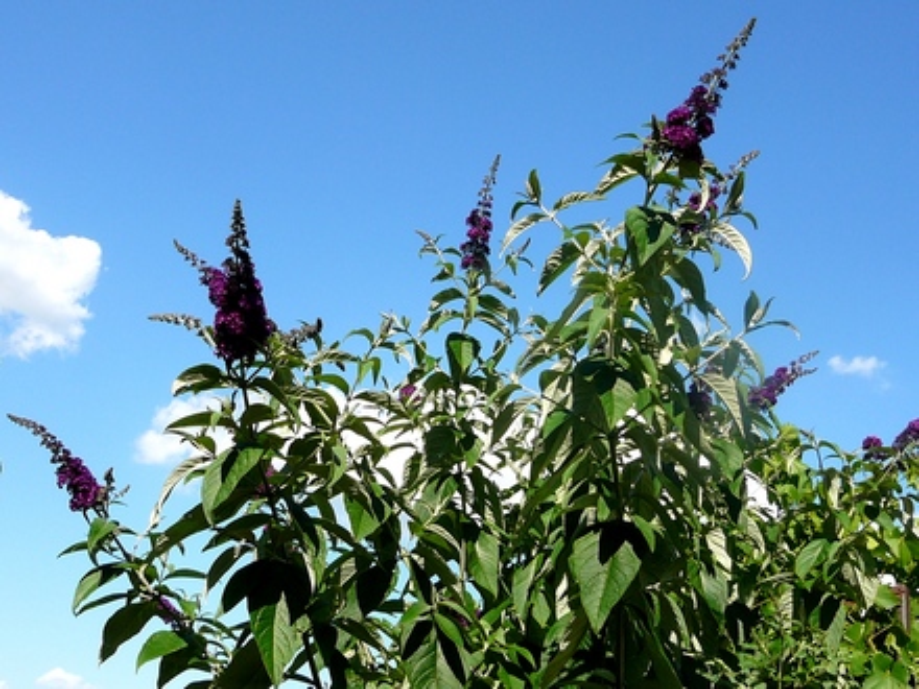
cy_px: 344
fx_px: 929
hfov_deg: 52.6
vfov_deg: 40.7
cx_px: 460
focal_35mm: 35
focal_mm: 5.2
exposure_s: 1/400
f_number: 5
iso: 80
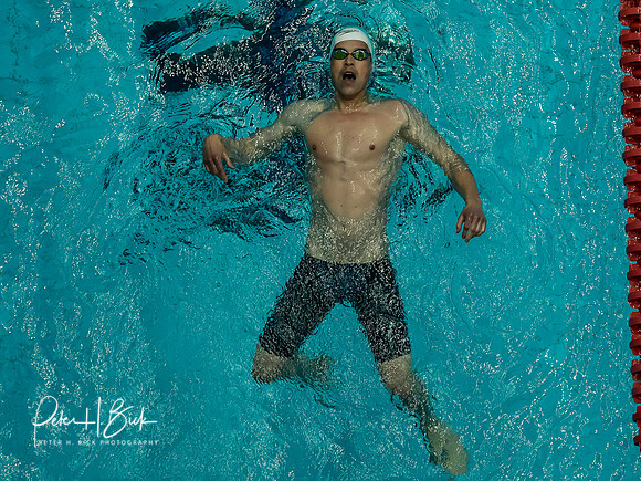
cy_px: 162
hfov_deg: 5.4
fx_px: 6768
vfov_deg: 4.1
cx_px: 367
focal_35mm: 365
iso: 1600
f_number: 2.8
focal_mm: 110
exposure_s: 1/1000
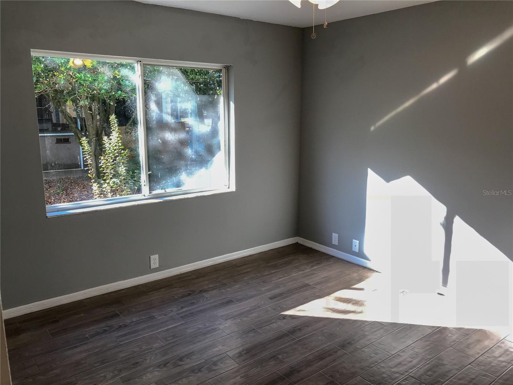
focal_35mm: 28
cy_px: 192
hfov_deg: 63.4
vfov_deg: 49.7
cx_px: 256
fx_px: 415
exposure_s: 1/60
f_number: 1.8
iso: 25
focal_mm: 3.99
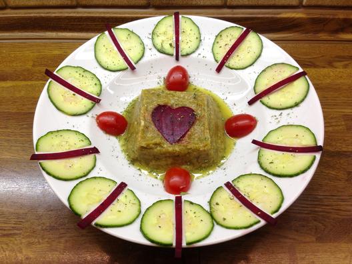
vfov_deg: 42.9
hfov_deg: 55.4
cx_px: 176
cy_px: 132
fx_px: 336
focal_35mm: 33
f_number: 2.4
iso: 50
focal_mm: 4.12
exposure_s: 1/33
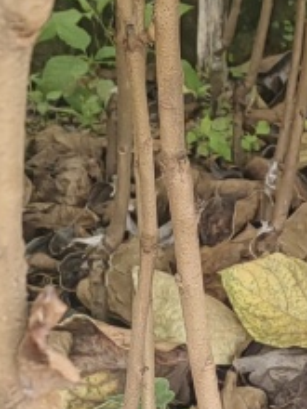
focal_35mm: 131
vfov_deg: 15.0
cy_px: 298
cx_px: 383
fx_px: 1549
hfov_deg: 11.1
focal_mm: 5.52
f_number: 1.9
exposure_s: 1/200
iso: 160
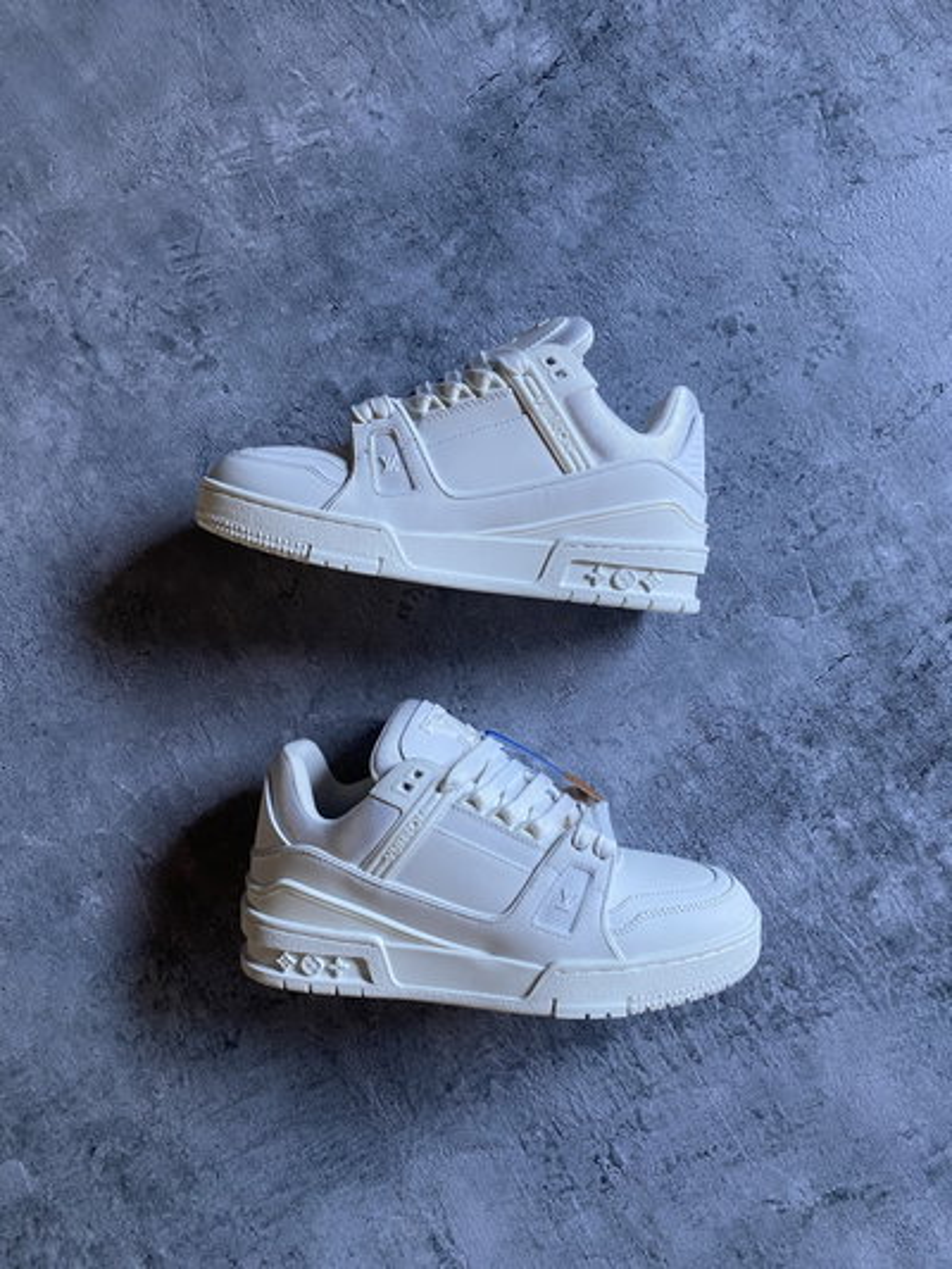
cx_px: 476
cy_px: 634
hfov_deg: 53.1
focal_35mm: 26
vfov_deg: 67.3
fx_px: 953
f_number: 1.8
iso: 250
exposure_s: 1/60
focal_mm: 4.25
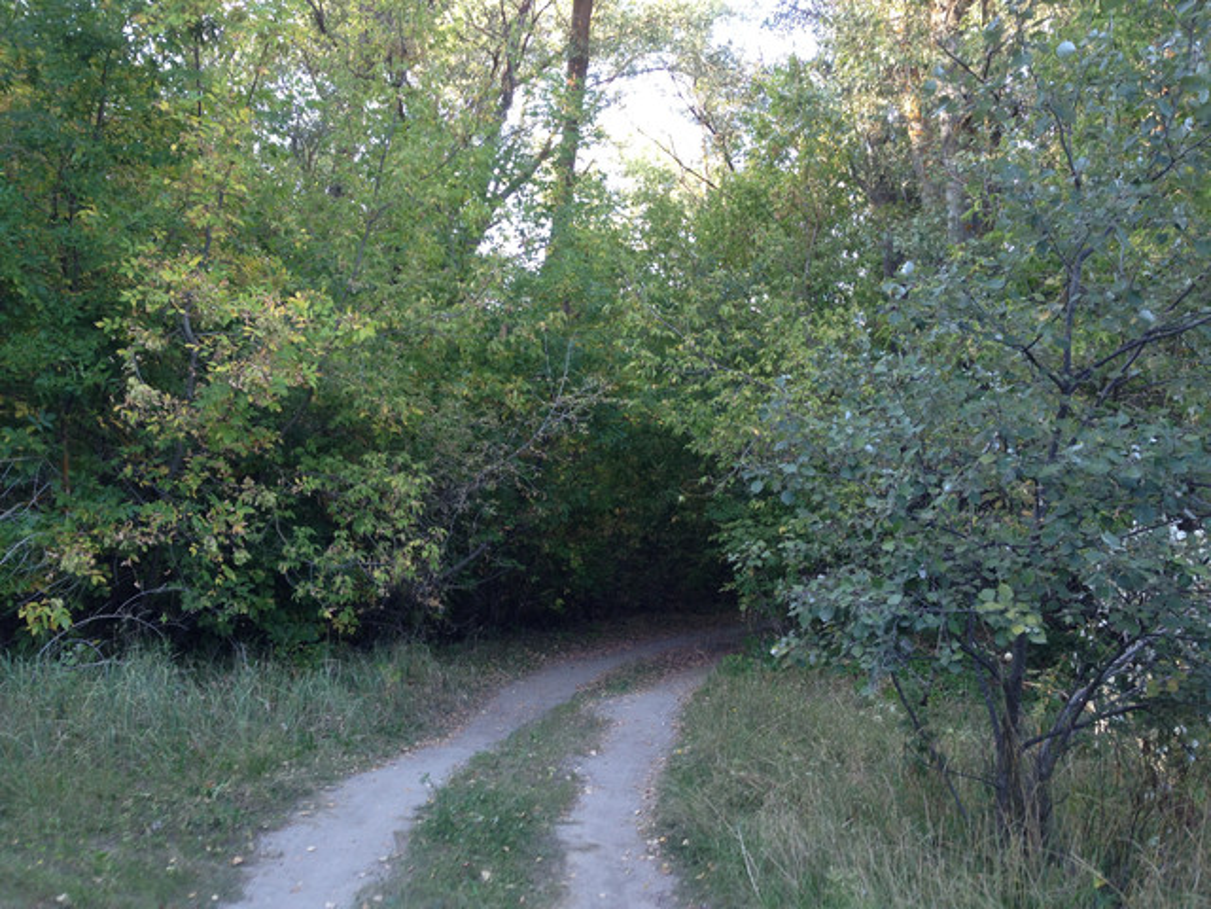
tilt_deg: +2.4
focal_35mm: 33
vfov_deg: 42.9
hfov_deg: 55.4
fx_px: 1154
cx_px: 606
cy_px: 454
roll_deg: -0.5
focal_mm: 4.12
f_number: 2.4
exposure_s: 1/60
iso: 64
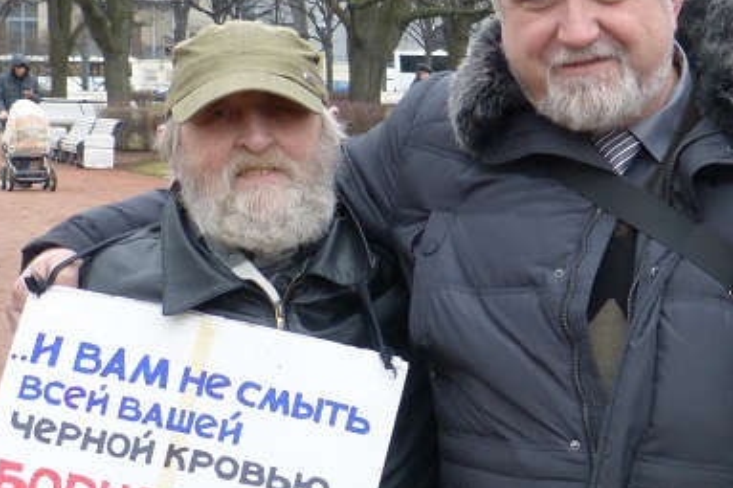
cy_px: 371
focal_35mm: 90
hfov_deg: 22.4
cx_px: 566
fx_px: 1832
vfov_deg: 15.1
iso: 100
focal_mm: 8.3
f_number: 3.2
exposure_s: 1/60
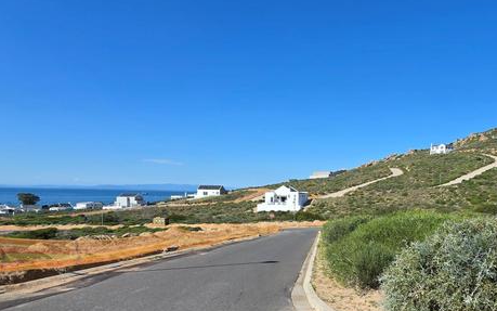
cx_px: 310
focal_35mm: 24
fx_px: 325
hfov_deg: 73.6
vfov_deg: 49.9
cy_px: 215
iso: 50
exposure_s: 1/2621
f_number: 2.2
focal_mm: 2.2
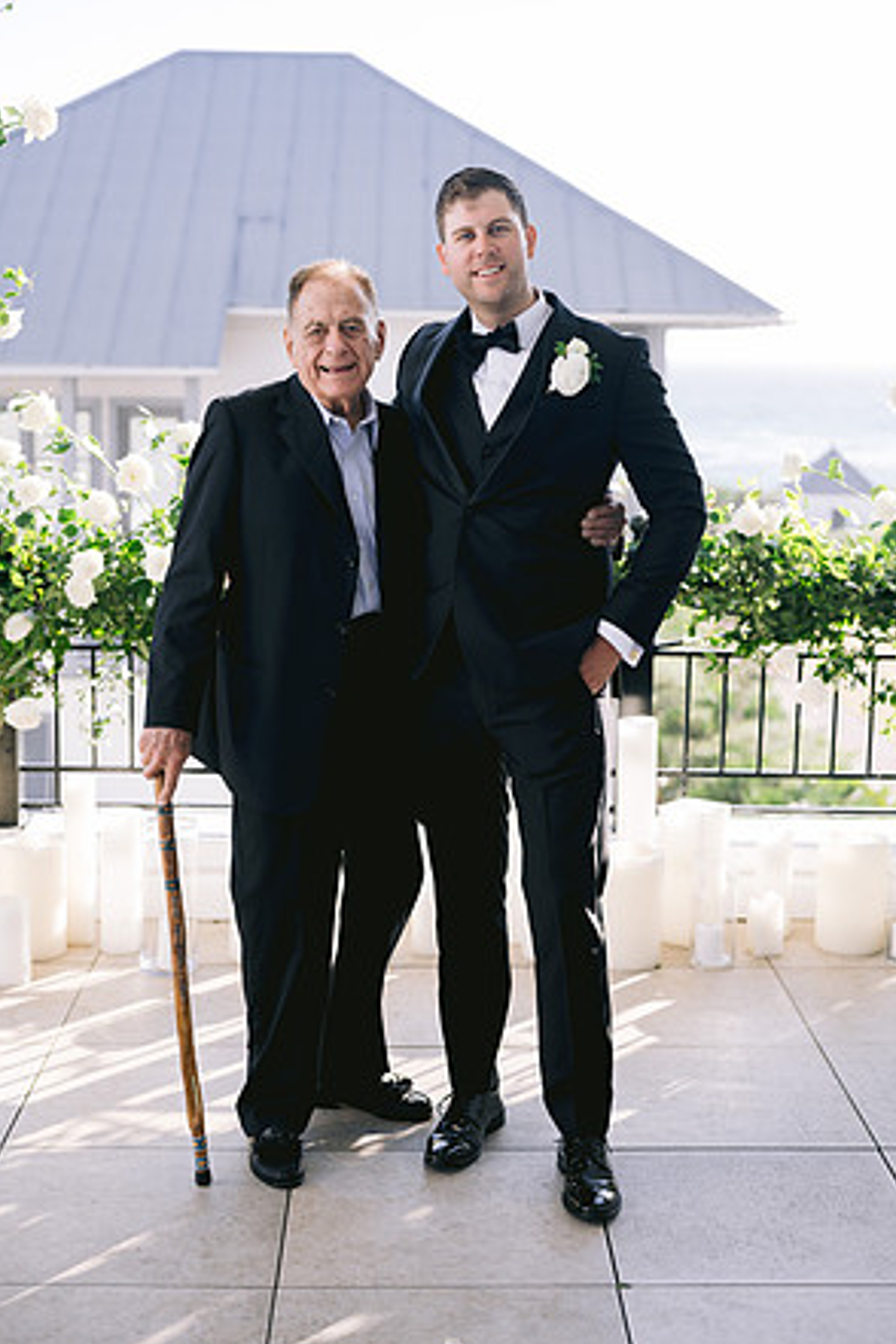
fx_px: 1904
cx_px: 451
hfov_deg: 26.5
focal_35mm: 51
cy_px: 683
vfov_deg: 38.9
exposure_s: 1/800
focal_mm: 50
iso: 200
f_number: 2.8
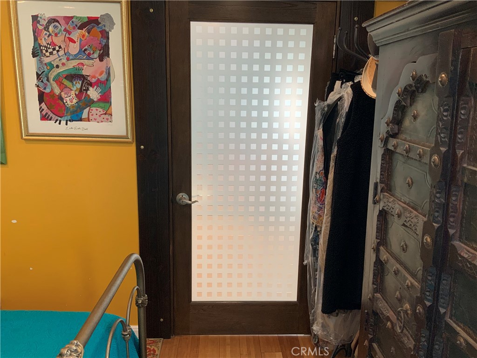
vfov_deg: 48.2
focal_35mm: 29
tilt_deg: -11.7
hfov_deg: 61.7
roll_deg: -1.8
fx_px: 400
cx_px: 238
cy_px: 179
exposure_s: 1/60
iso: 50
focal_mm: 3
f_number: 1.8
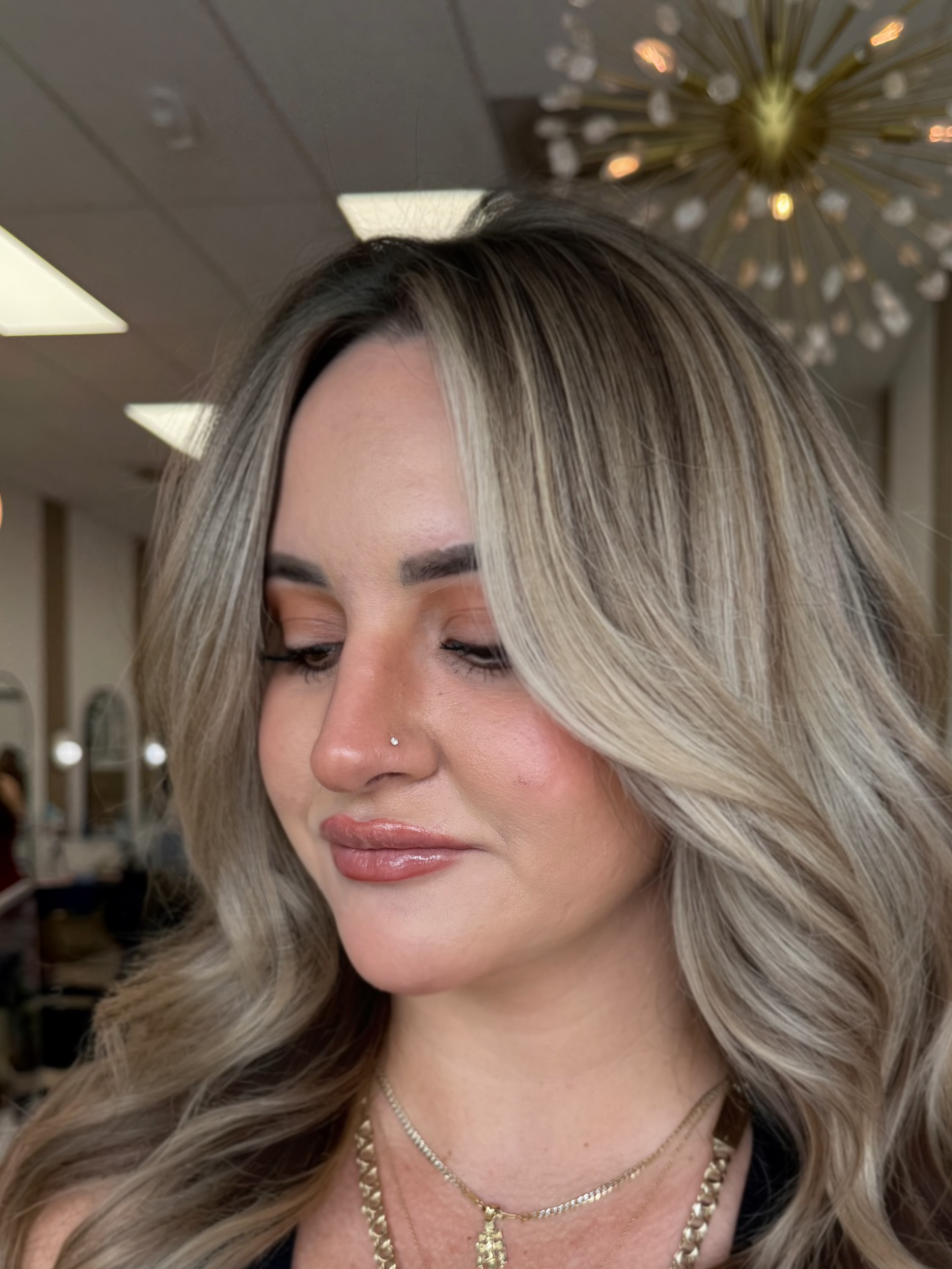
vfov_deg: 54.5
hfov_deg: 42.7
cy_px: 814
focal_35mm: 33
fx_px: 1210
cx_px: 572
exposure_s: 1/358
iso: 100
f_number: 1.78
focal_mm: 6.76
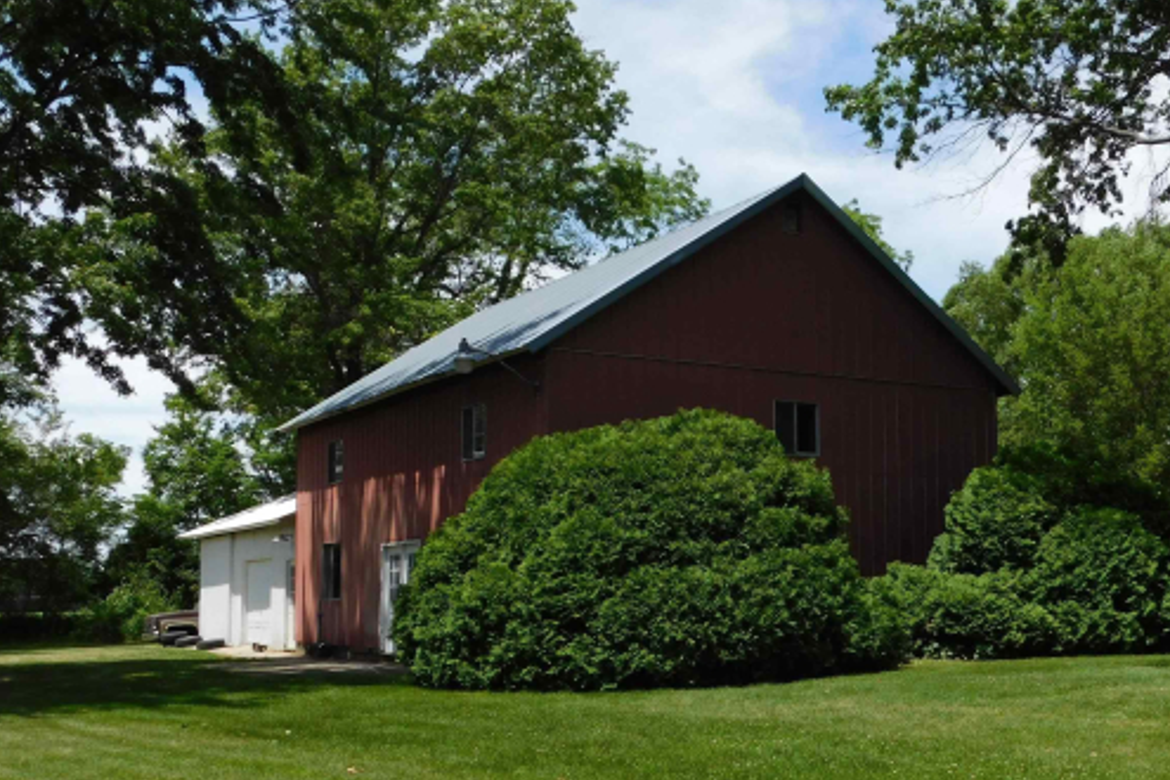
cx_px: 668
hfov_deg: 46.3
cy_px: 477
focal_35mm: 42
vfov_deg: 31.8
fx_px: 1365
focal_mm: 5.3
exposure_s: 1/1250
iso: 125
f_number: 3.2
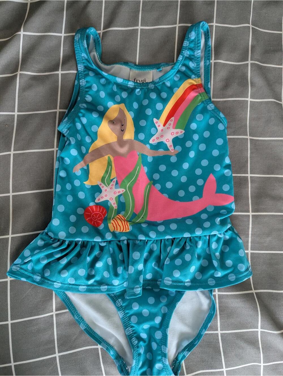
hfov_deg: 56.9
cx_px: 142
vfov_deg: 71.5
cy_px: 188
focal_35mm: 24
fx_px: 261
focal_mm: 6.81
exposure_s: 1/247
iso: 1407
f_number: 1.85
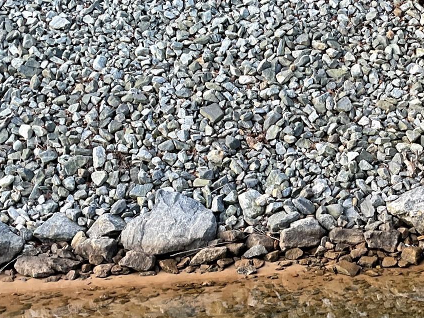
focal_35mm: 70
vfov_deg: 20.9
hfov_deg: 27.2
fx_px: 857
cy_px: 232
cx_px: 346
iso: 20
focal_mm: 3
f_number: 1.8
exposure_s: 1/164
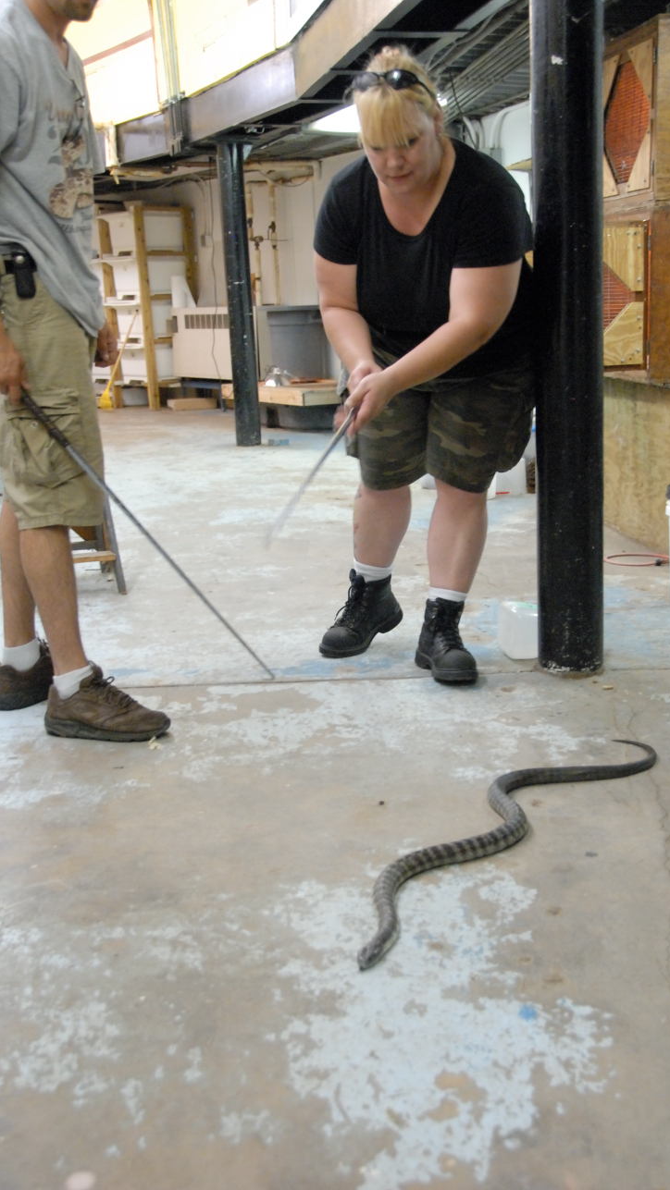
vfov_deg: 49.4
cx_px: 398
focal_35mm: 41
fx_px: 1295
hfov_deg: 28.9
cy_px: 595
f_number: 4
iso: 1600
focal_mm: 26
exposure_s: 1/45
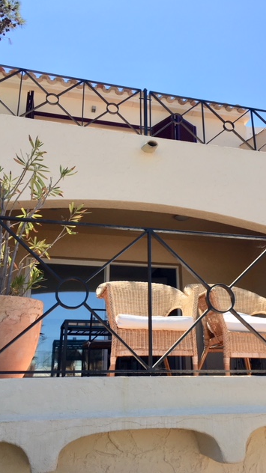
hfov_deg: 36.6
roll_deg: +1.4
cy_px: 234
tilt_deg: +18.9
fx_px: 402
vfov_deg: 61.0
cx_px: 152
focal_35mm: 32
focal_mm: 4.15
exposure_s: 1/1282
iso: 25
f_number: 2.2
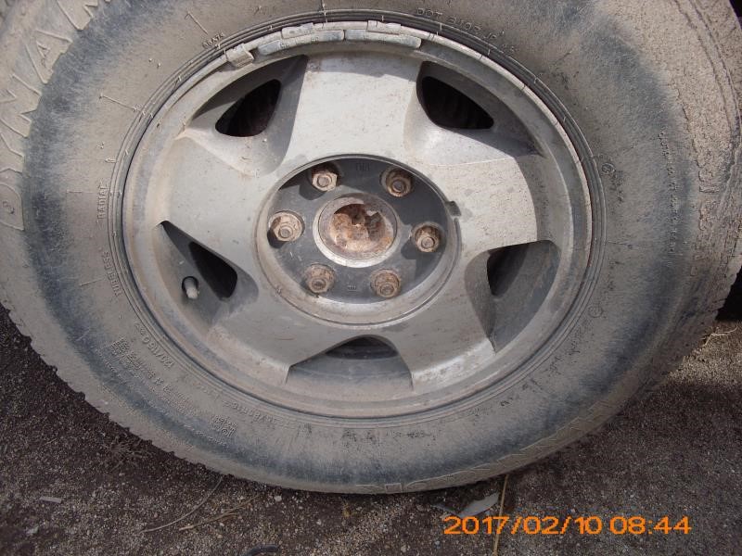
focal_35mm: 36
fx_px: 772
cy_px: 278
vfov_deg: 39.7
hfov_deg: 51.4
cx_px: 371
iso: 80
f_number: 3.1
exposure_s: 1/640
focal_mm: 6.3
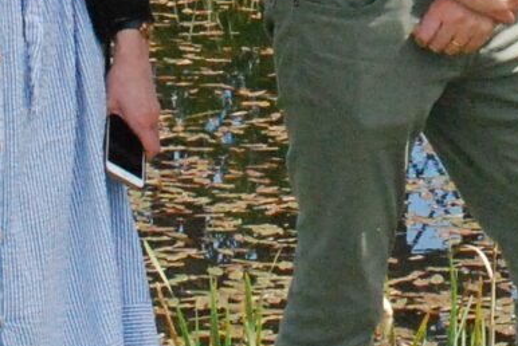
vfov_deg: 5.7
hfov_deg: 8.6
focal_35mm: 239
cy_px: -201
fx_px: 3441
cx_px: 428
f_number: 8
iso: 1600
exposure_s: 1/1250
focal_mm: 24
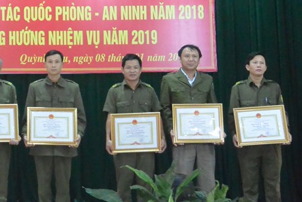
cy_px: 84
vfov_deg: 14.1
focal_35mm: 97
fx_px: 814
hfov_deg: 20.0
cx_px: -39
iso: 3200
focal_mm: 15.7
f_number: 4.2
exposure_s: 1/30
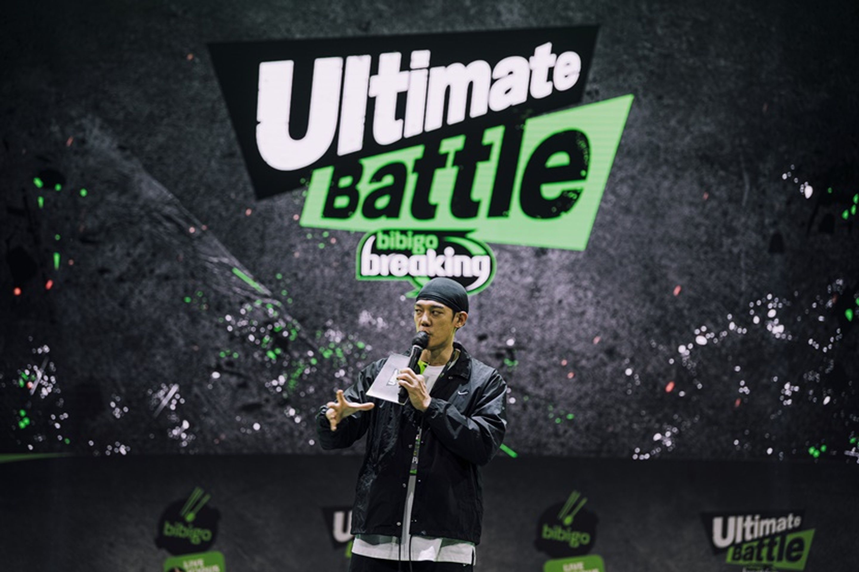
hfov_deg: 19.5
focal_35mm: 105
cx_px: 430
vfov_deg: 13.0
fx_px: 2505
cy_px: 286
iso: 720
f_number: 2.8
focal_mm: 105
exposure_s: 1/200
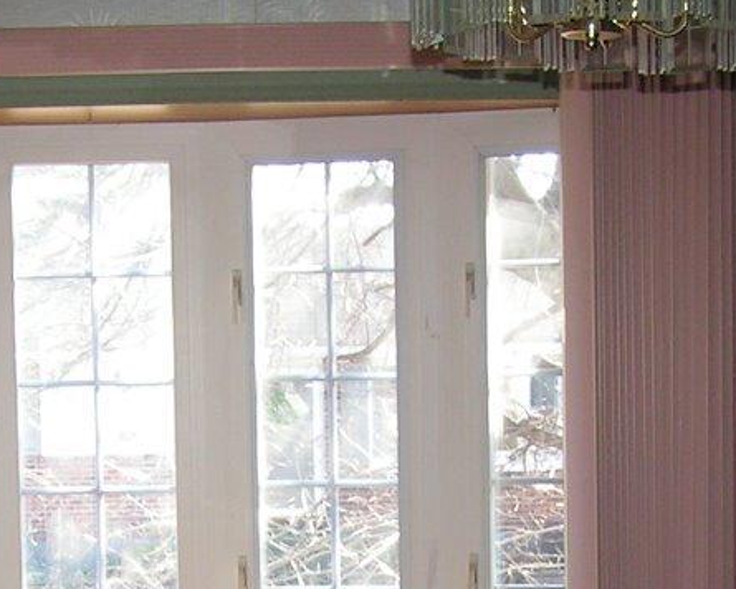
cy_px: 728
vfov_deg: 12.5
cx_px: 347
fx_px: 2614
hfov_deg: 16.0
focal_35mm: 120
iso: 50
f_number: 2.8
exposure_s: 1/50
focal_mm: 6.3
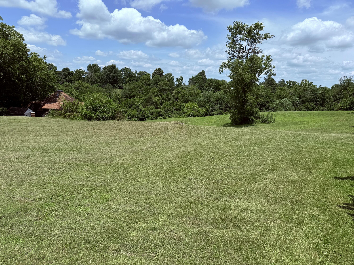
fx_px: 245
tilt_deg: -10.2
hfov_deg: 71.6
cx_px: 177
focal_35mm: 24
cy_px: 132
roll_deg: -3.3
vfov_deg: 56.8
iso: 80
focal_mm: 6.76
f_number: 1.78
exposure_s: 1/5319
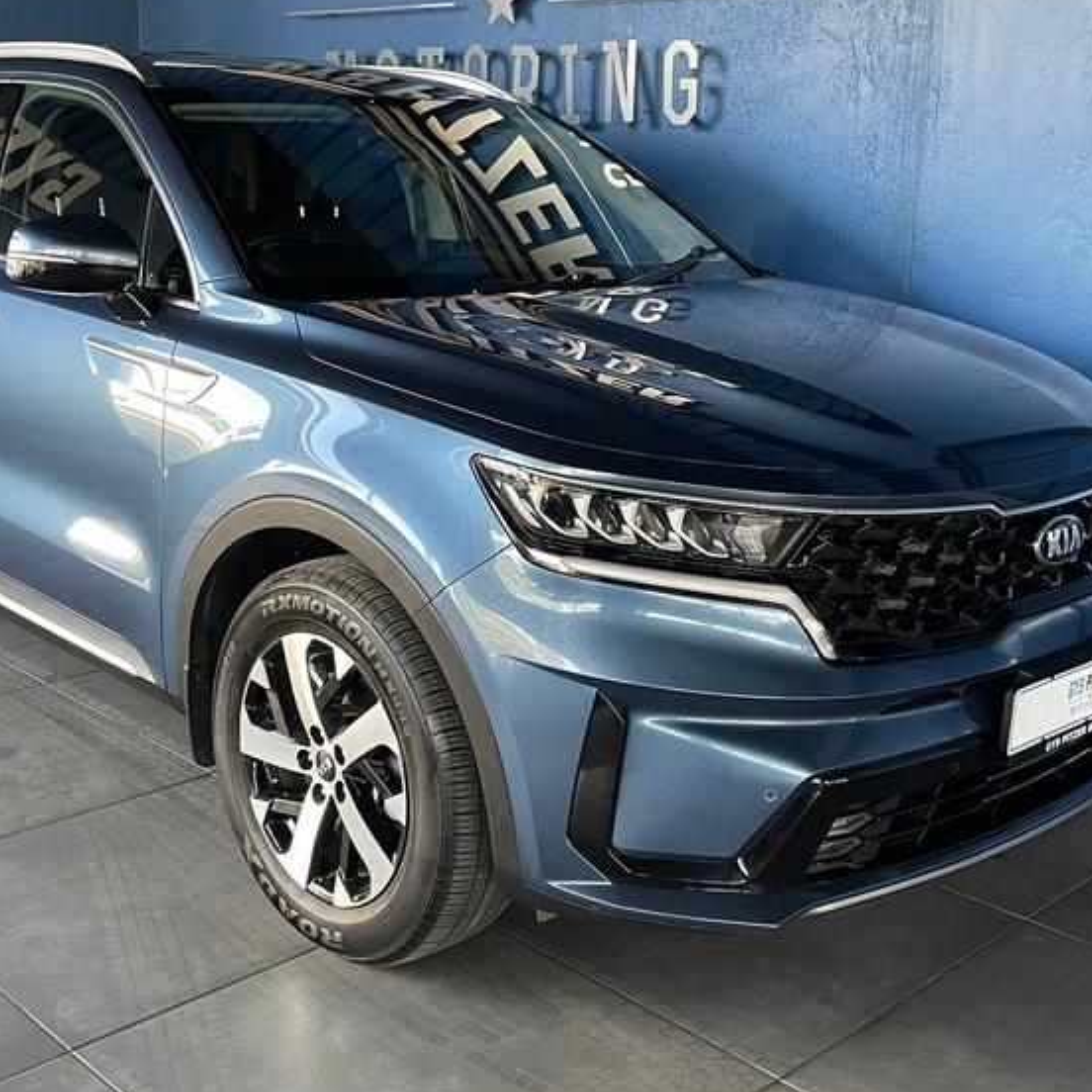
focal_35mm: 41
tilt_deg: -13.5
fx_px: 1463
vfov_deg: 40.9
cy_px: 483
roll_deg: -1.3
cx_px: 469
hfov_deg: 40.8
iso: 125
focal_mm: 5.1
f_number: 1.6
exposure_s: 1/60
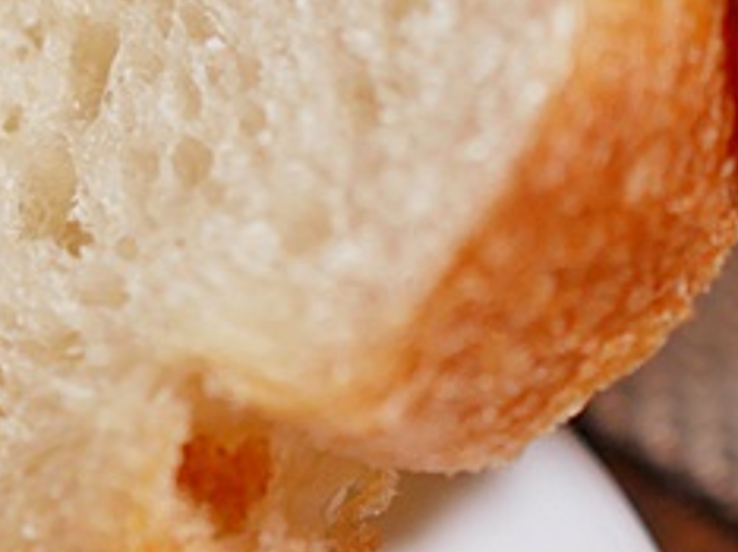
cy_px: 497
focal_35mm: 214
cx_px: -306
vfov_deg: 6.9
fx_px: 4558
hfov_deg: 9.1
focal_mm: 25
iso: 200
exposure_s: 1/80
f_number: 1.8
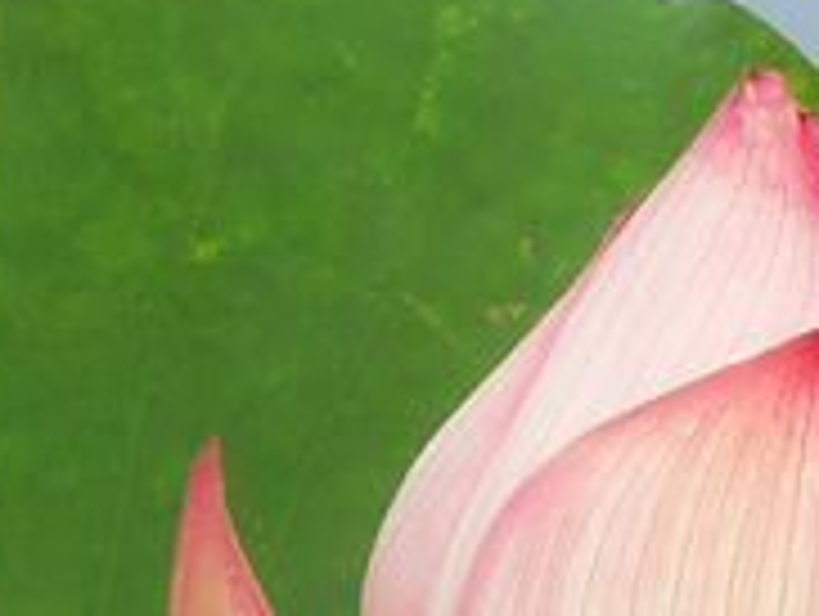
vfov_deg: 5.8
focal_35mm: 257
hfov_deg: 7.7
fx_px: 6089
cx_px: 549
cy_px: 445
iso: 80
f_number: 6.2
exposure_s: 1/350
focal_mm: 6.6
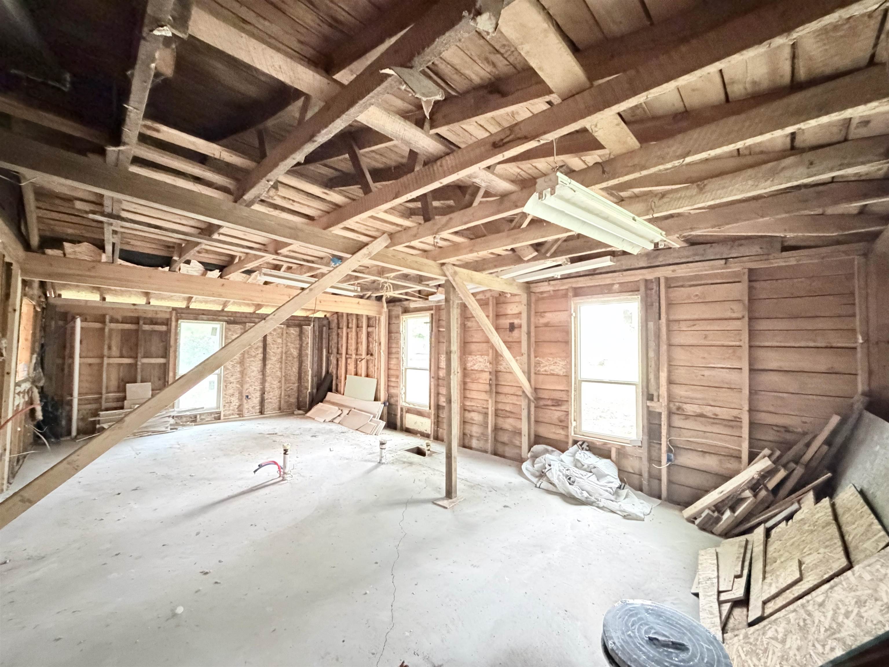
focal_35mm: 14
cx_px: 444
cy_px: 334
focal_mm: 2.22
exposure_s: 1/30
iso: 2500
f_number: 2.2
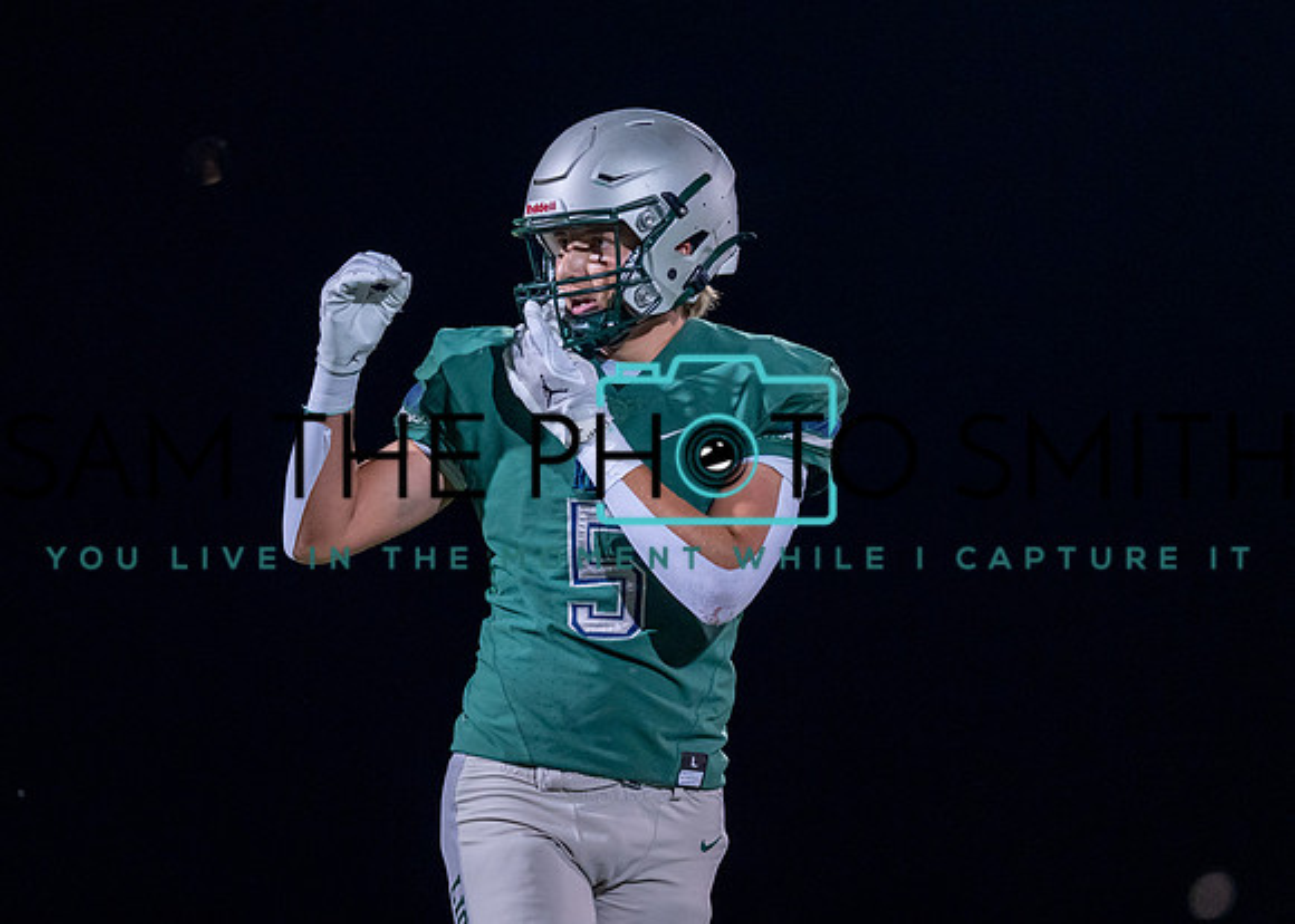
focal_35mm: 236
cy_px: 488
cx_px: 563
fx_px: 8668
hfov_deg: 8.5
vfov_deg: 6.1
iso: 1000
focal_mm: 135
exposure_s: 1/1250
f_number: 1.8
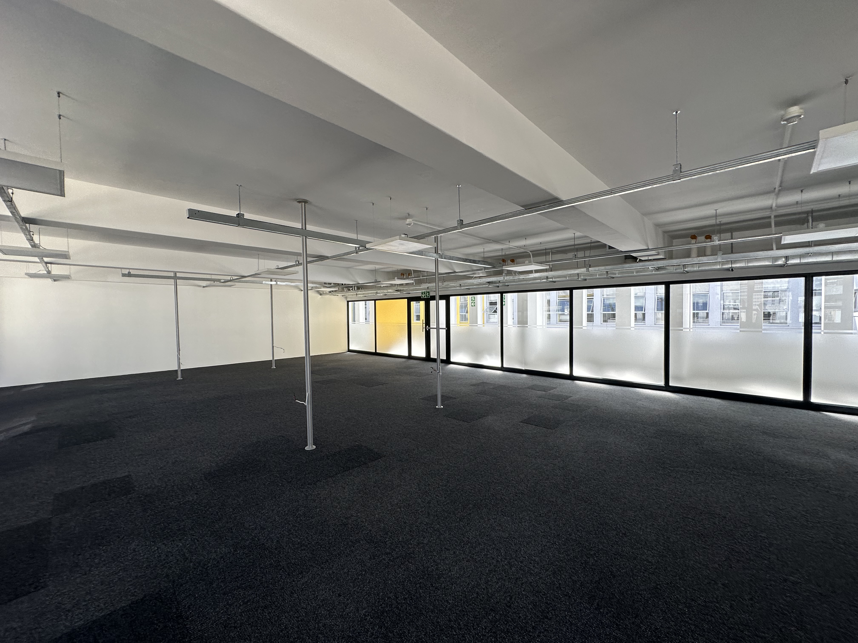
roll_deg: +0.6
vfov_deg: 85.7
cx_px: 429
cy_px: 322
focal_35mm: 14
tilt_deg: -0.8
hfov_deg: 102.1
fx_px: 347
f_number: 2.2
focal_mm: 2.22
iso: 40
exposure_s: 1/165
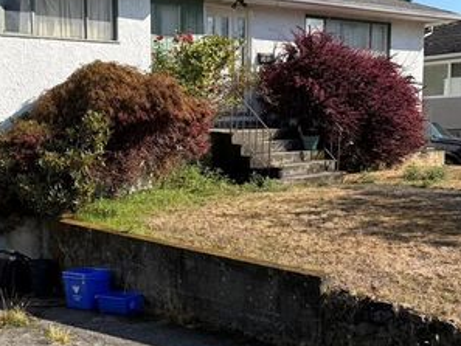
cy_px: 234
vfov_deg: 26.0
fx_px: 746
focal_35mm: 56
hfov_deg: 33.7
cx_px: 120
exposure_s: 1/2865
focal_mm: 5.96
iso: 50
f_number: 1.6
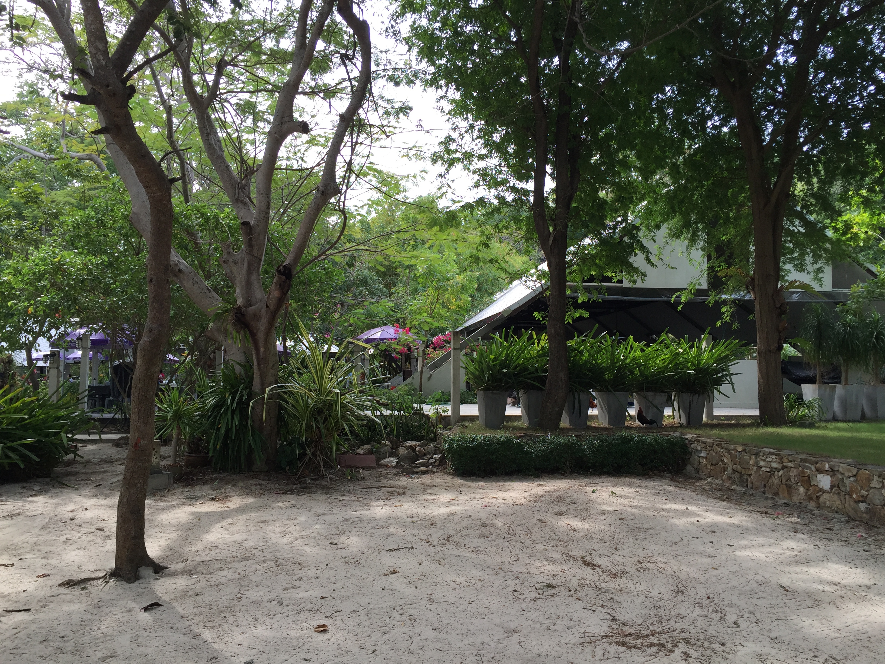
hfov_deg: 61.7
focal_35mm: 29
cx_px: 442
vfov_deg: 48.2
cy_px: 332
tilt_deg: +3.8
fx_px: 741
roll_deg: -1.1
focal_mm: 4.15
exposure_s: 1/380
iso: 32
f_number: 2.2
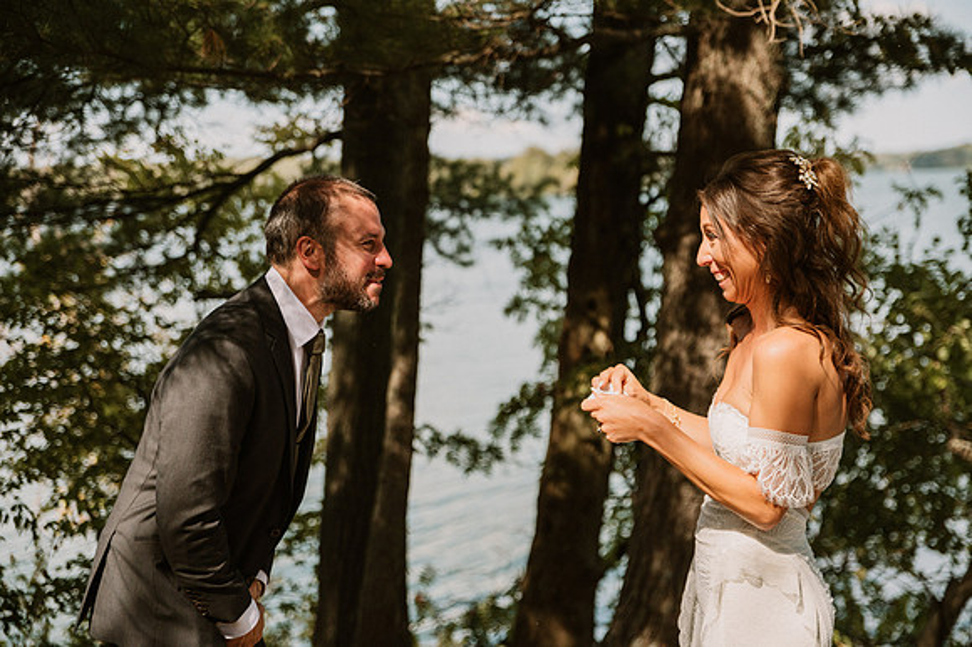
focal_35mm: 65
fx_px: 1754
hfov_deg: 31.0
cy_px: 324
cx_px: 486
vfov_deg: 20.9
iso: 800
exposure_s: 1/8000
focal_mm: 65
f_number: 2.8
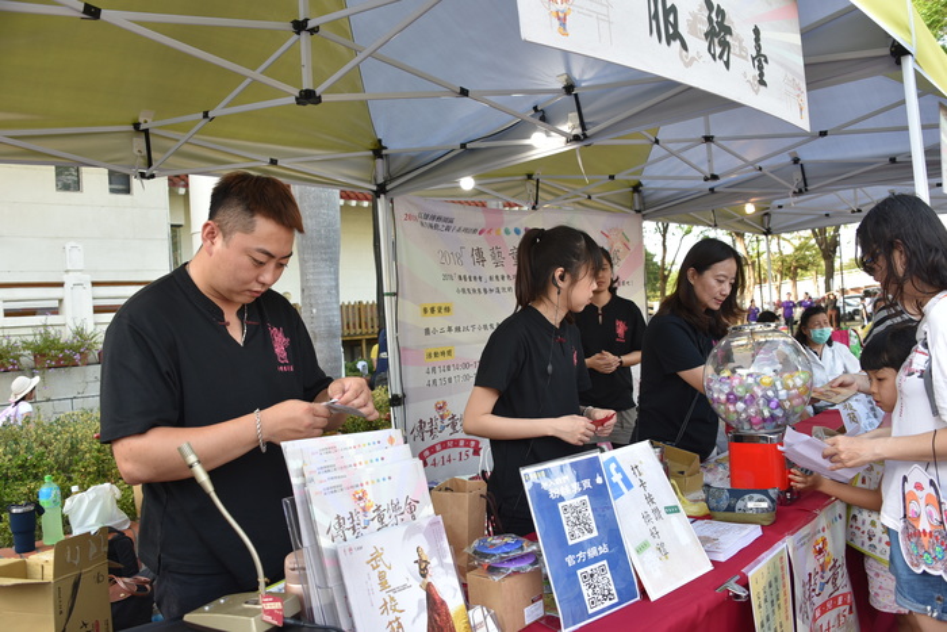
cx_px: 474
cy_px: 316
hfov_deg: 65.5
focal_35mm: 28
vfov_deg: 46.4
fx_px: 737
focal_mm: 28
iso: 400
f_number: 6.3
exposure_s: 1/160
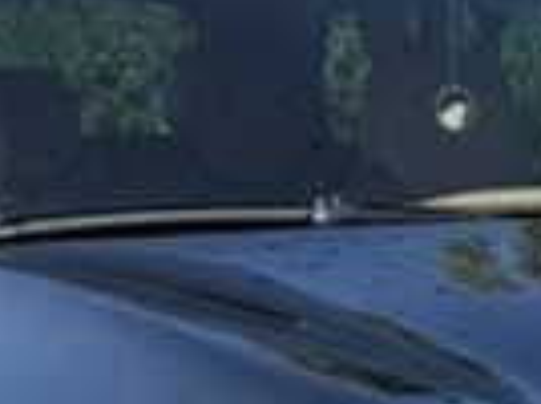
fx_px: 2871
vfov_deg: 7.9
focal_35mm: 184
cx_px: 1017
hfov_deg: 10.1
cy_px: 537
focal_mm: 6.76
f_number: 1.78
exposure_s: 1/1901
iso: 80
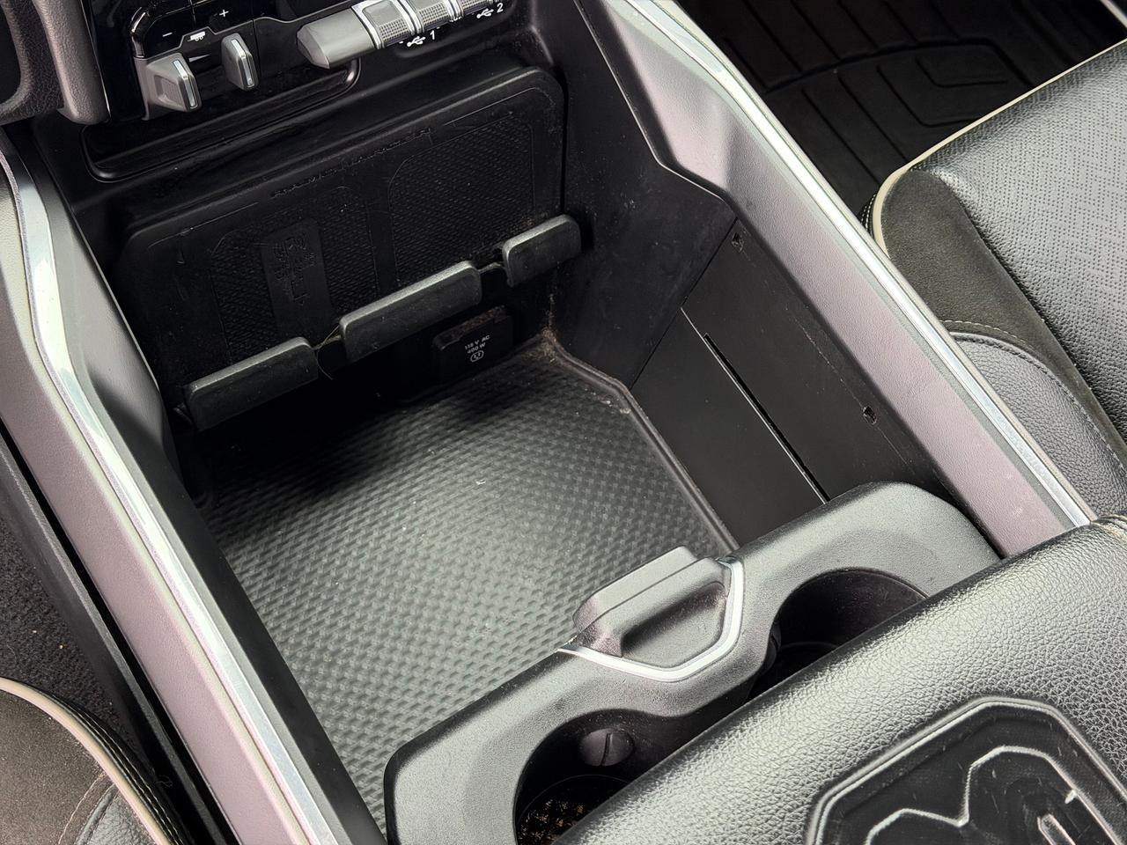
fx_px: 1563
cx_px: 564
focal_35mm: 48
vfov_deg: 30.3
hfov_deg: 39.7
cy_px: 422
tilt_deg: -61.2
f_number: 1.78
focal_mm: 6.76
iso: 200
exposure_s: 1/60
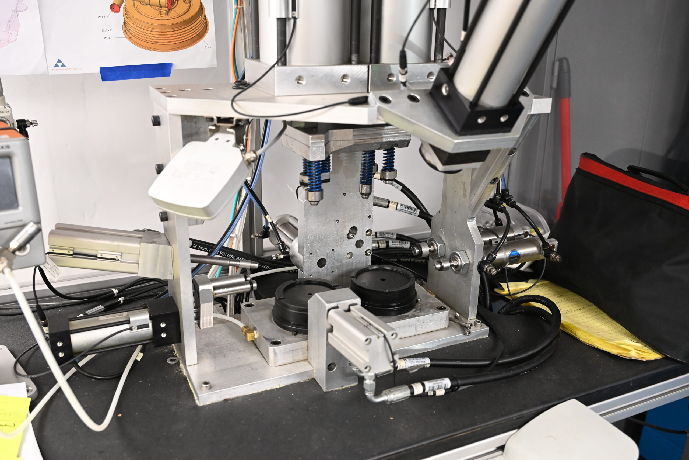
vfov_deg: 39.4
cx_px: 344
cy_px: 230
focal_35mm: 34
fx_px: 641
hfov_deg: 56.5
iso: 3600
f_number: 4
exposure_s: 1/125
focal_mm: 33.5
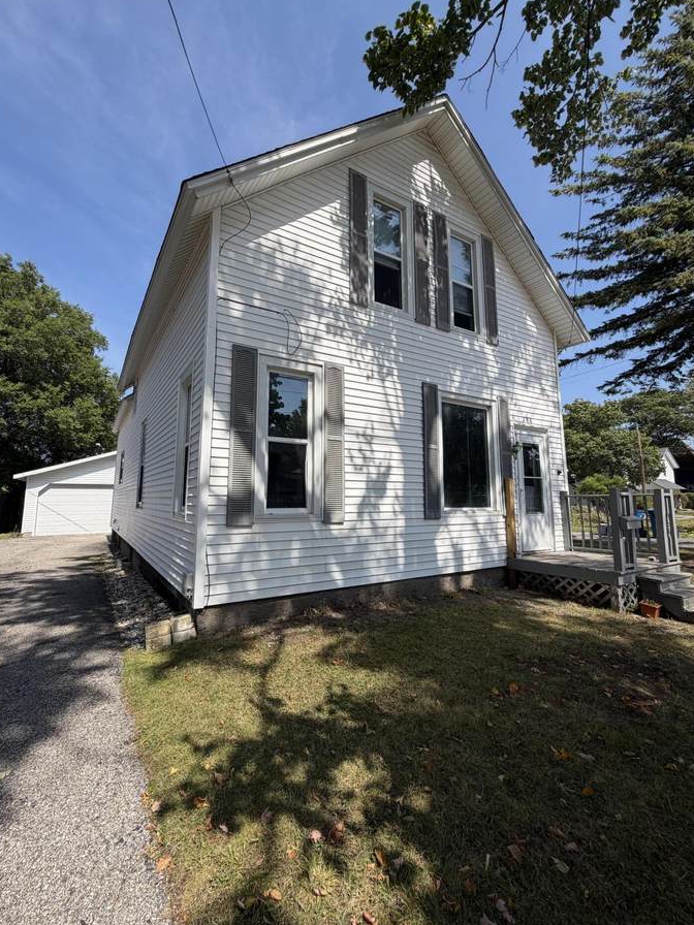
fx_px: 401
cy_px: 450
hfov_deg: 81.7
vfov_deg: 98.1
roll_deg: -0.8
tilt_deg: +9.1
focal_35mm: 15
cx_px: 325
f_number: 2.2
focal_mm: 2.22
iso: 25
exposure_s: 1/770
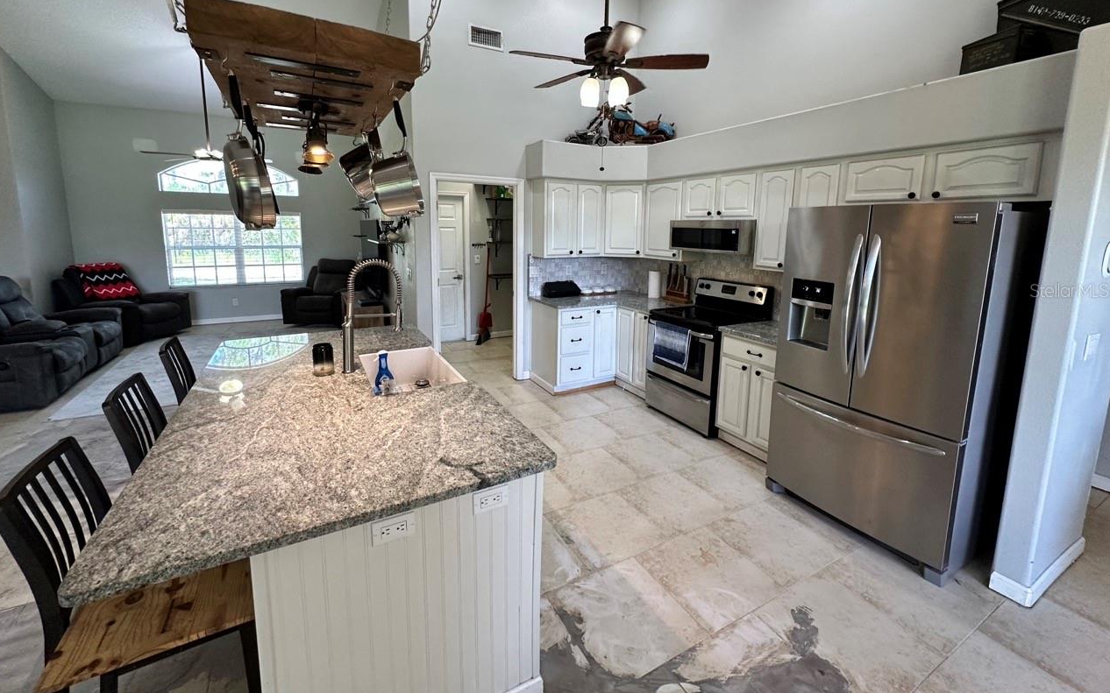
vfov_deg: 74.2
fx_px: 454
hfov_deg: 101.5
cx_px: 551
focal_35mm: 15
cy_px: 290
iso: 250
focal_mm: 2.22
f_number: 2.2
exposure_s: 1/120
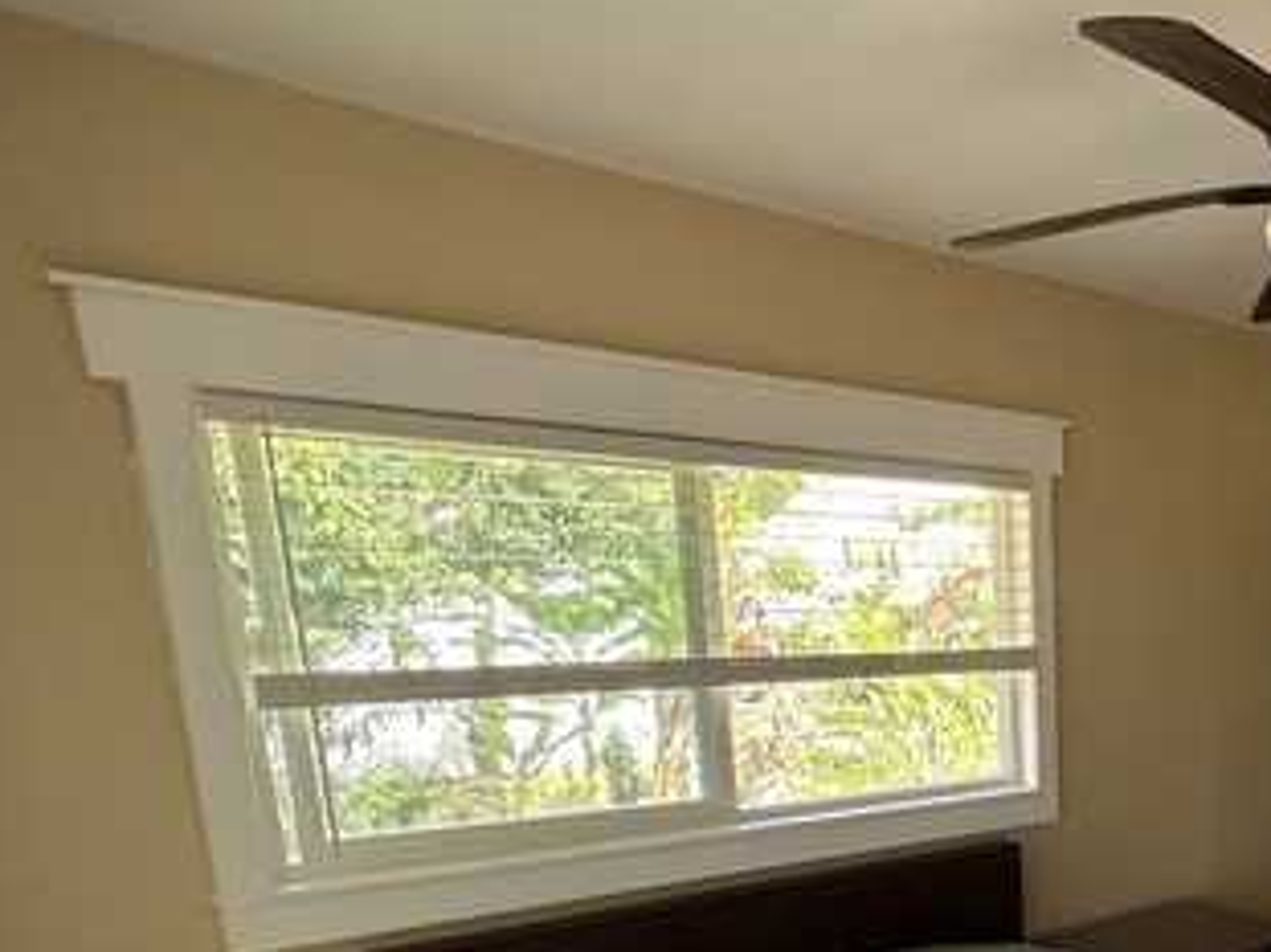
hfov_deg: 53.4
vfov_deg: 42.6
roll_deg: +0.4
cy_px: 870
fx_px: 1101
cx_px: 1118
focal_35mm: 30
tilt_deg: -12.8
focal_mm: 2.22
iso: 100
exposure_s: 1/99
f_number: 2.2
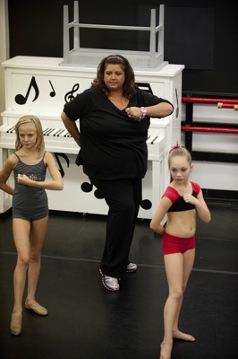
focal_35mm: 105
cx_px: 119
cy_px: 180
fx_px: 1043
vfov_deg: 19.5
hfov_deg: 13.0
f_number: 2.8
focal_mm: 105
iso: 800
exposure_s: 1/200
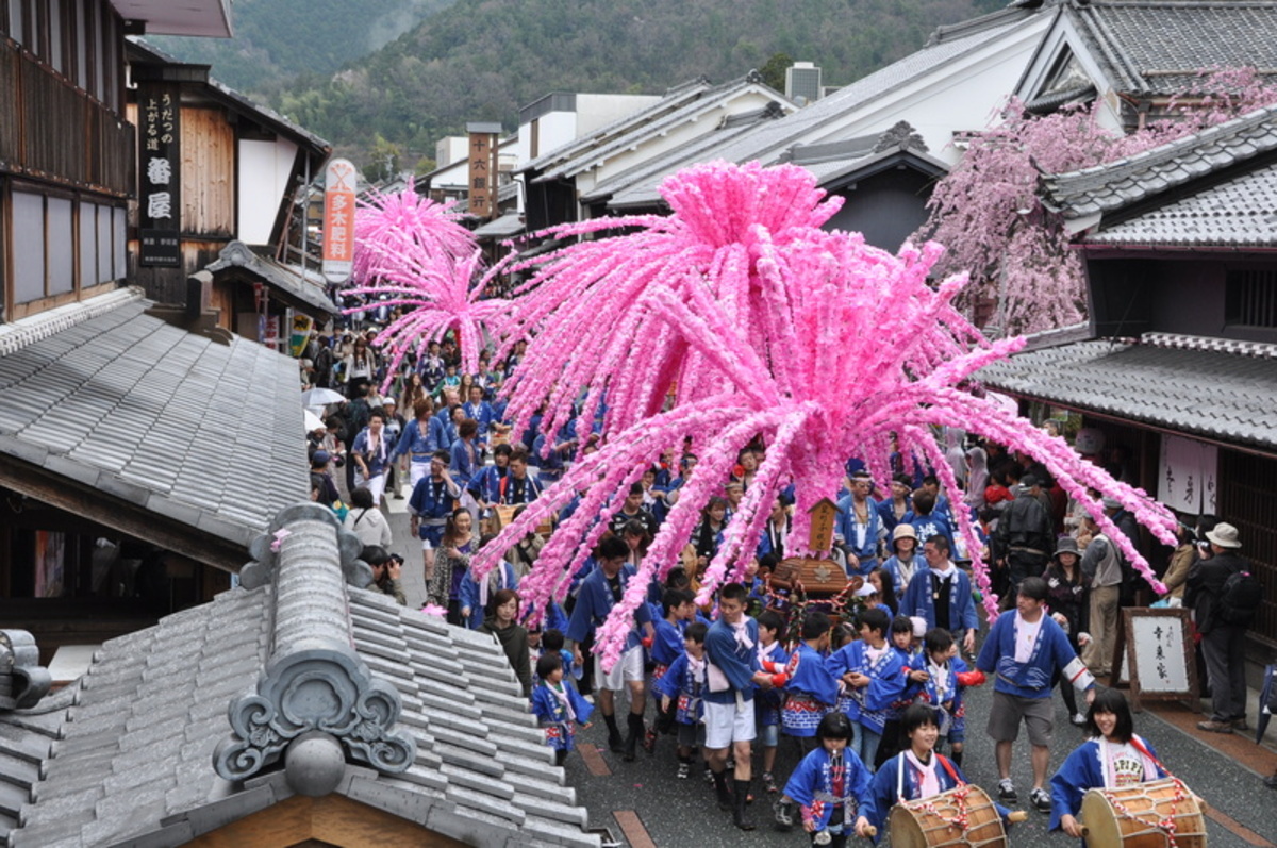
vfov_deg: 22.6
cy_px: 424
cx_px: 638
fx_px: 2126
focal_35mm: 60
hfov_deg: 33.4
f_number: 11
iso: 400
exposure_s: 1/200
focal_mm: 40
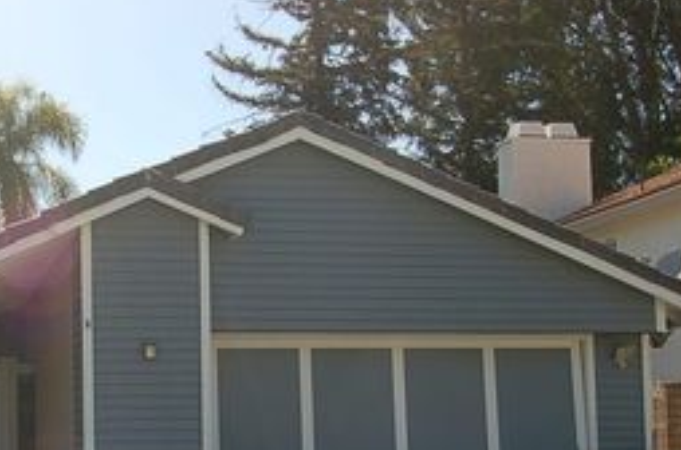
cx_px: 54
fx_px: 1283
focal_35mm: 68
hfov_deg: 28.5
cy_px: 364
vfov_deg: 19.7
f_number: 8
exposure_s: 1/250
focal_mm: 23
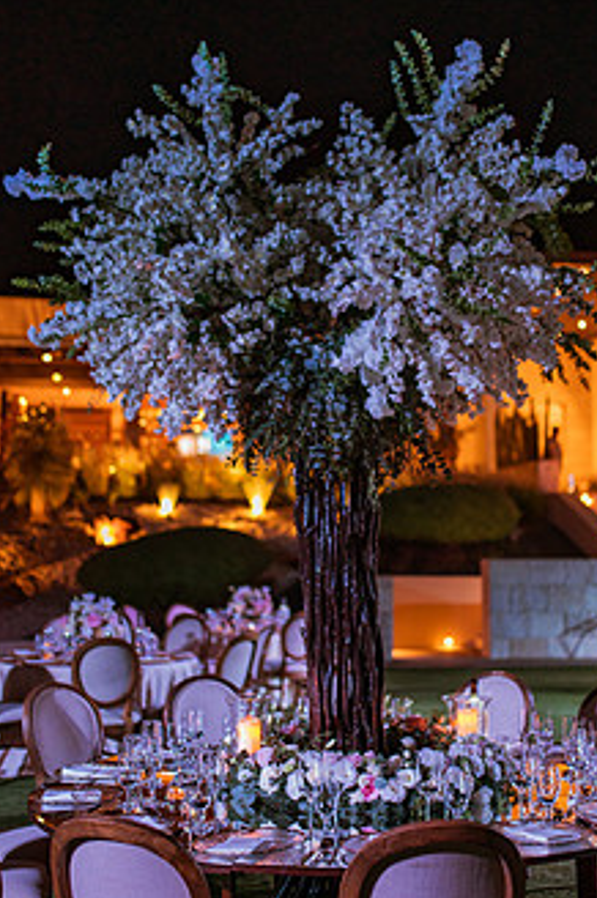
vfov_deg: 41.1
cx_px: 344
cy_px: 454
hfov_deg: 28.0
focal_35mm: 48
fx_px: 1196
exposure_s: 1/80
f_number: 1.4
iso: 2000
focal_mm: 35
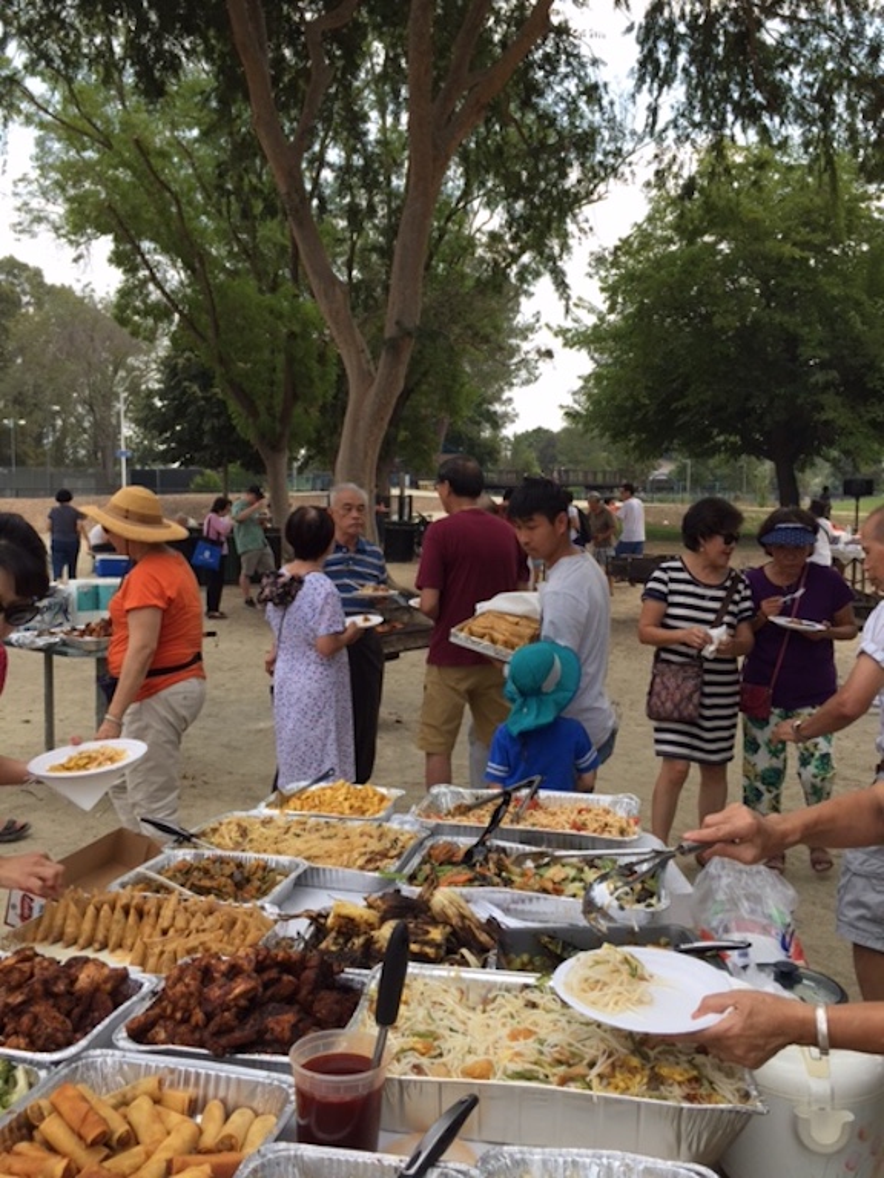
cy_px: 589
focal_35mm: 29
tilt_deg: -5.5
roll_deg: +0.5
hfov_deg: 48.2
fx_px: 987
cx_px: 442
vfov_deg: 61.7
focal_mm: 4.15
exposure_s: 1/1199
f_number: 2.2
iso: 32
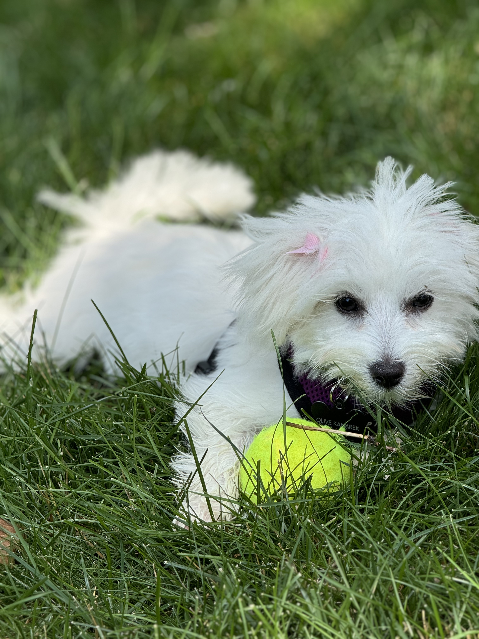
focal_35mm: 120
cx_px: 240
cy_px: 320
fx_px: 2214
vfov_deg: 16.4
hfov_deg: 12.3
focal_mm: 15.66
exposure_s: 1/339
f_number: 2.8
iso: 50
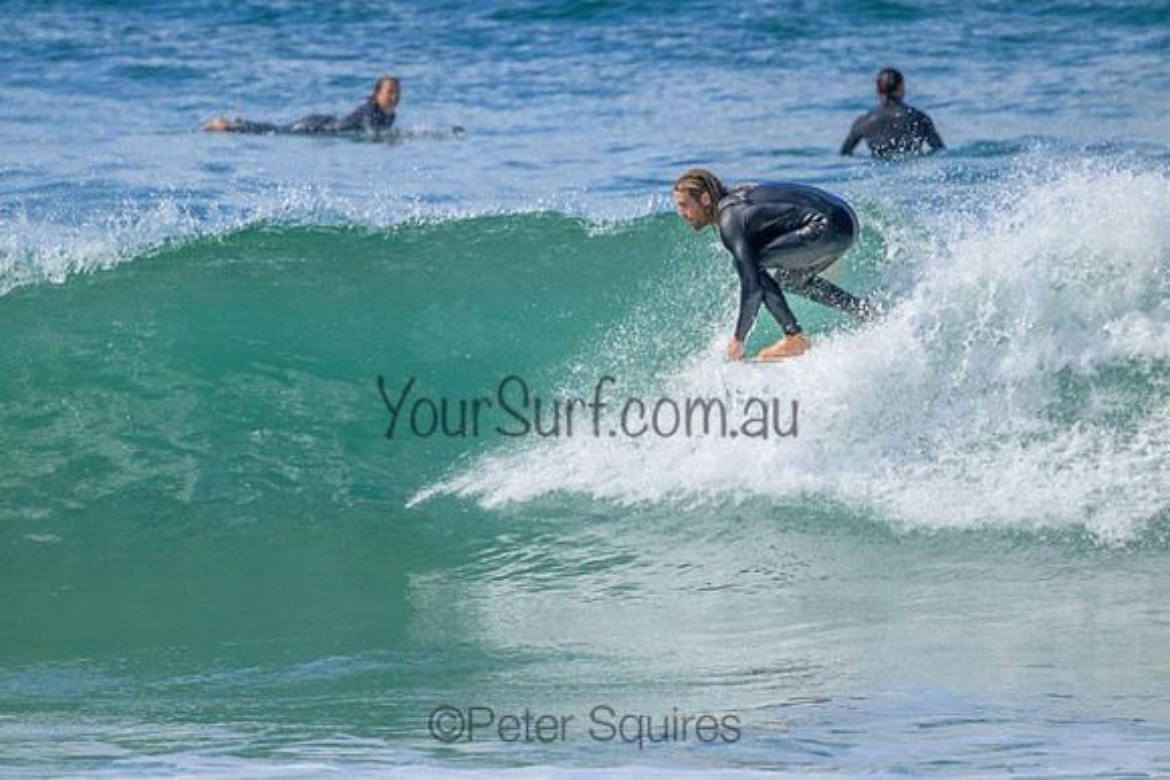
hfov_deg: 2.6
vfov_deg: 1.7
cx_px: 585
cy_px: 390
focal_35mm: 800
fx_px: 26005
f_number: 11
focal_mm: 800
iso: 2200
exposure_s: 1/1600
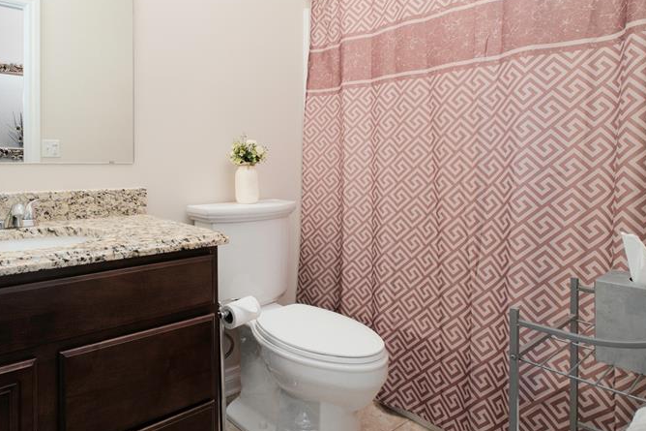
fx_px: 413
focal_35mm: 23
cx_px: 225
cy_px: 163
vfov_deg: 54.5
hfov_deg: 74.2
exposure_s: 1/125
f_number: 8
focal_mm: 10
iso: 1000
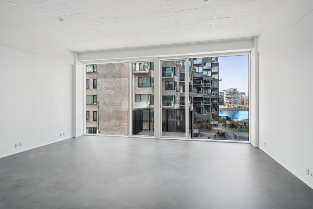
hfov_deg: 84.0
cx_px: 153
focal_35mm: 20
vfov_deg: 61.9
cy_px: 102
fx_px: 174
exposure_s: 1/500
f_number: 4
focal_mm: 19
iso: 400
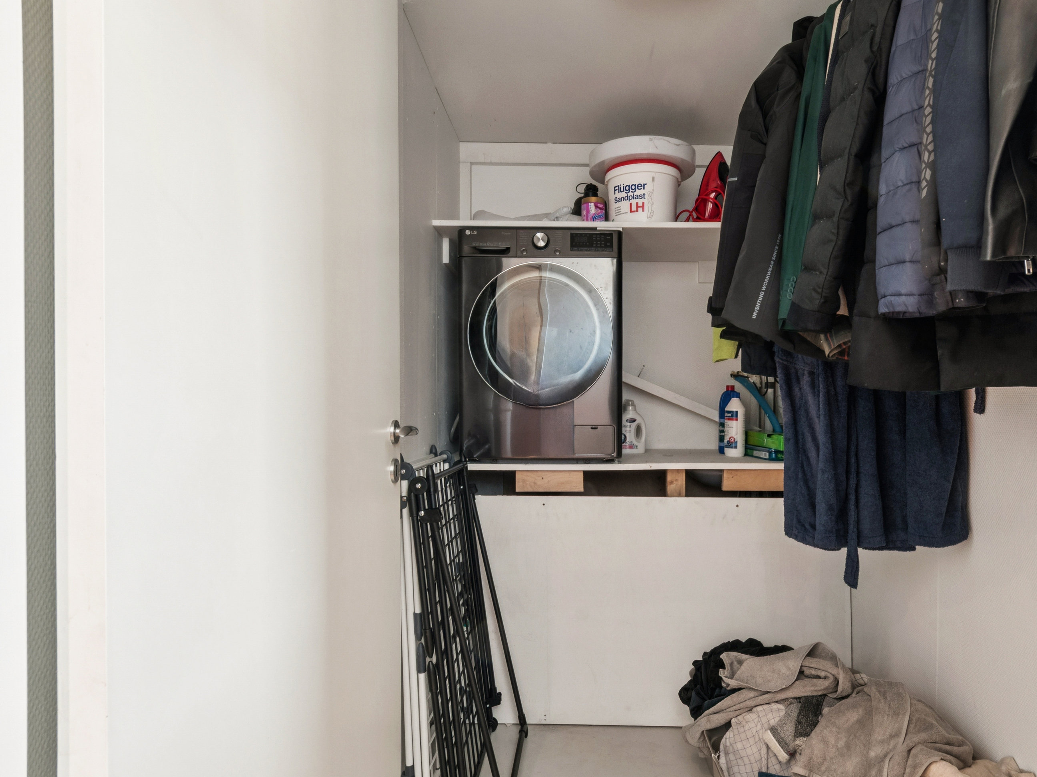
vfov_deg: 66.0
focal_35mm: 20
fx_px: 599
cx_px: 574
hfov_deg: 81.5
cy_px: 392
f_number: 10
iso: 200
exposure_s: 1
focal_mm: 12
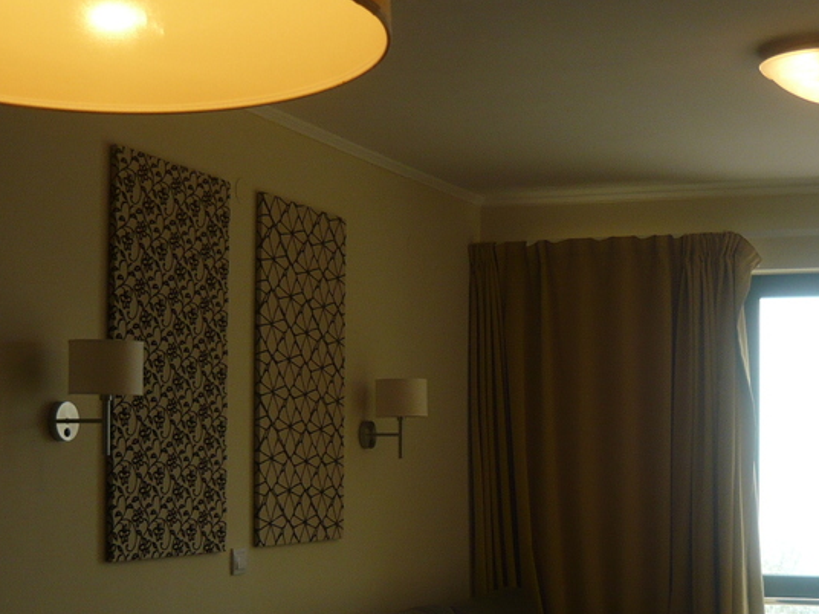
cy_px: 461
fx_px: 1491
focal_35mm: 63
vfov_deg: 23.1
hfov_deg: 30.6
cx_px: 521
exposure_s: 1/100
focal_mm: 5.5
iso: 100
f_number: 2.8
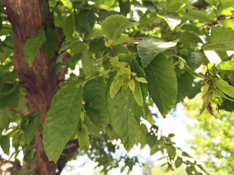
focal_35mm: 32
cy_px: 86
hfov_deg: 56.7
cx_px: 127
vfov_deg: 44.2
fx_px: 216
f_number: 2.2
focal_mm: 4.15
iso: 32
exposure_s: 1/297
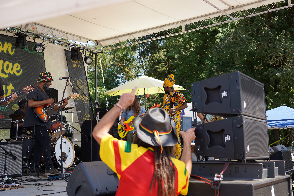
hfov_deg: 38.9
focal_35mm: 51
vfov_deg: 26.5
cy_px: 98
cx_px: 147
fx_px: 416
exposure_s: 1/200
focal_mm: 51
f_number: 4.5
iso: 100
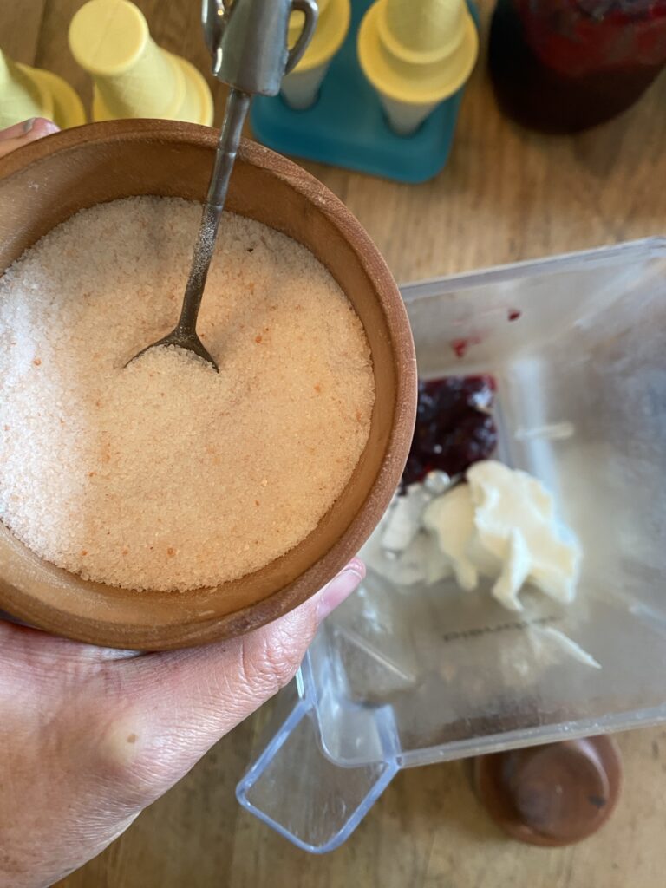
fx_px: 667
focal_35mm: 26
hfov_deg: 53.1
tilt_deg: -87.9
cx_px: 333
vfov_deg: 67.3
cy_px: 444
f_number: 1.8
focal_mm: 4.25
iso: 160
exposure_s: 1/60
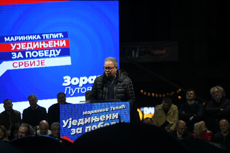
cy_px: 76
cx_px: 115
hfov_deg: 10.3
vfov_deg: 6.9
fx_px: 1278
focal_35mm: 200
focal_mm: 200
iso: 2000
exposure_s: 1/1250
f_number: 4
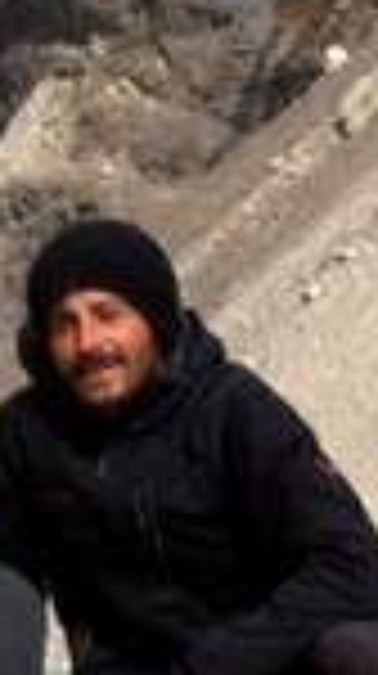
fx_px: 3629
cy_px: 81
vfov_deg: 10.6
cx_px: -284
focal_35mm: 203
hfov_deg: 5.9
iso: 80
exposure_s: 1/1774
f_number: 2.8
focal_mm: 3.85
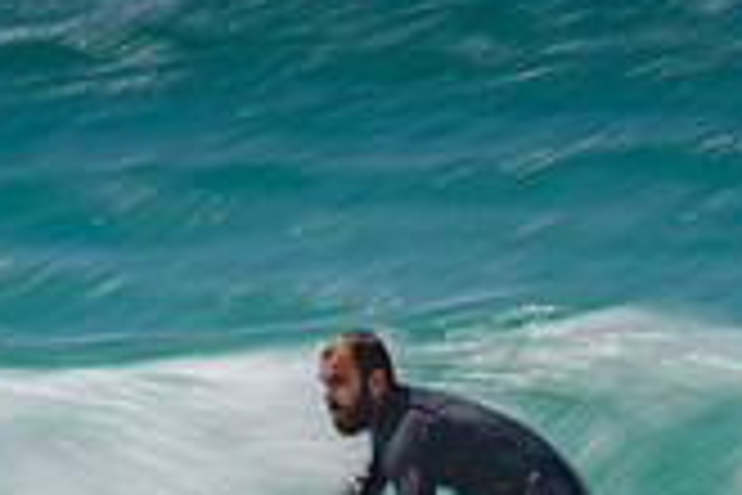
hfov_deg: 1.0
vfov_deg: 0.6
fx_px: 44455
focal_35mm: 2157
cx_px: 531
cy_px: 686
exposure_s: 1/15
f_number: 18
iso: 31
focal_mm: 500
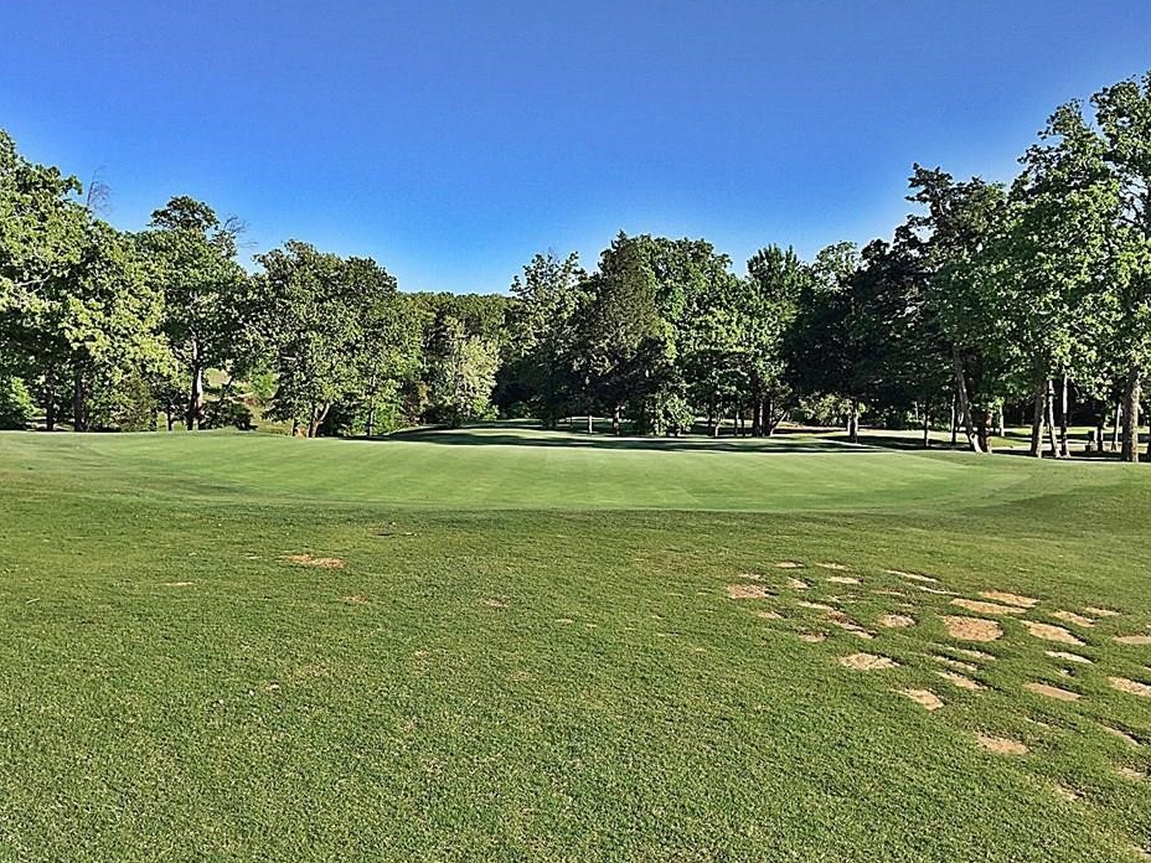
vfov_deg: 44.1
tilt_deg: -2.0
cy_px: 459
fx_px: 1064
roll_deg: -2.7
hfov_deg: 56.8
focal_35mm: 32
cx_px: 547
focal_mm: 4.15
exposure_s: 1/1522
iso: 32
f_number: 2.2
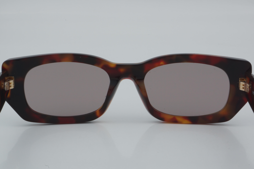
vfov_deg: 16.6
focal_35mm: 82
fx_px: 582
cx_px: 127
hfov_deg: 24.6
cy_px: 84
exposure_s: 1/4
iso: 100
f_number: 32
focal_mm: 55
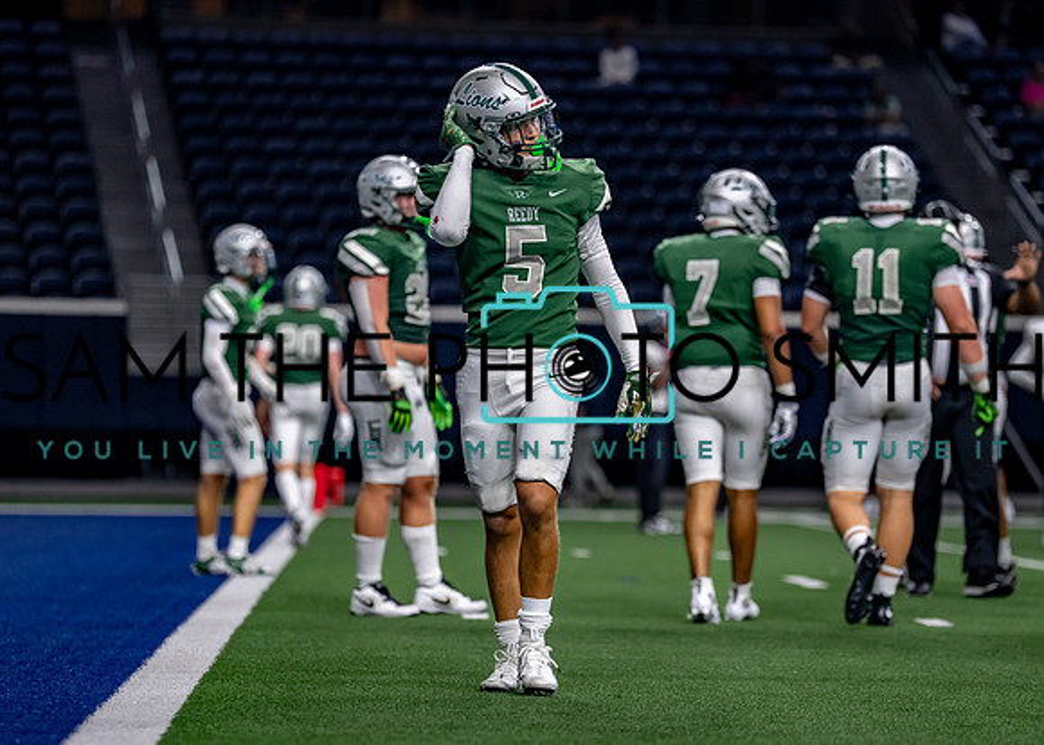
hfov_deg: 11.0
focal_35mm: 183
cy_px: 387
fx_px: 5411
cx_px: 535
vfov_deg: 7.9
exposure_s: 1/1000
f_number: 2.8
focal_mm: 157
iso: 2000
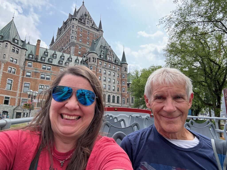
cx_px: 114
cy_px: 85
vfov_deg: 58.9
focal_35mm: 23
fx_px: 151
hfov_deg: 73.9
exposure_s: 1/363
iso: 25
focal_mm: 2.69
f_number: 1.9
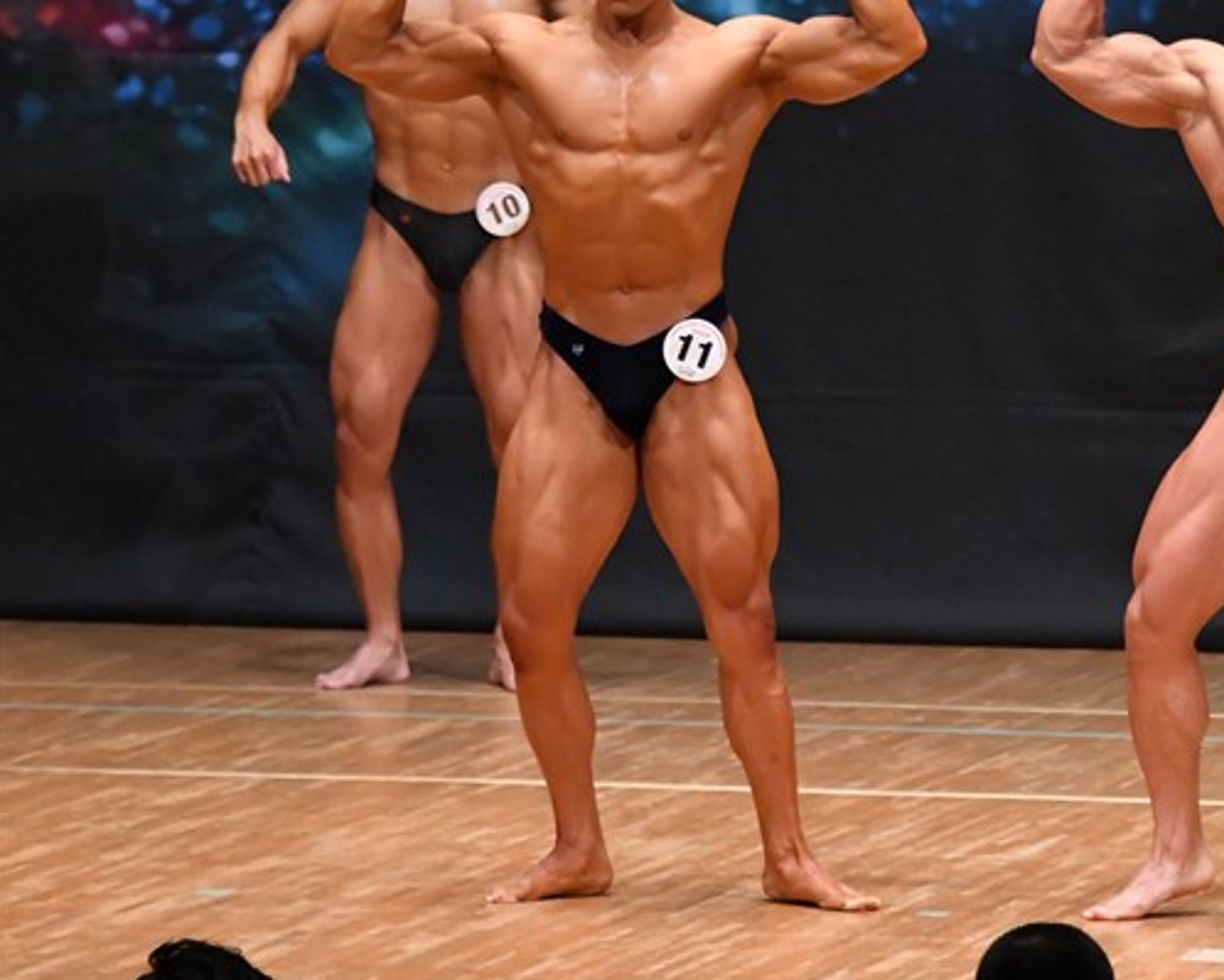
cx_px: 940
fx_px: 14281
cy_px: 368
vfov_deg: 3.9
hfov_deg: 4.9
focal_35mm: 394
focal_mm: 180
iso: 8000
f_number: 5.6
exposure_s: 1/400
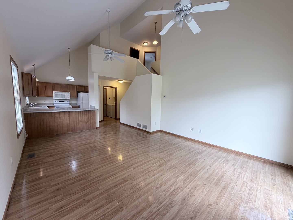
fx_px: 119
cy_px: 110
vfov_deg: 85.7
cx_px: 146
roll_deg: -1.7
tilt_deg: -5.6
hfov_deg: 102.1
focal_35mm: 14
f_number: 2.2
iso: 160
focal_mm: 2.22
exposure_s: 1/120
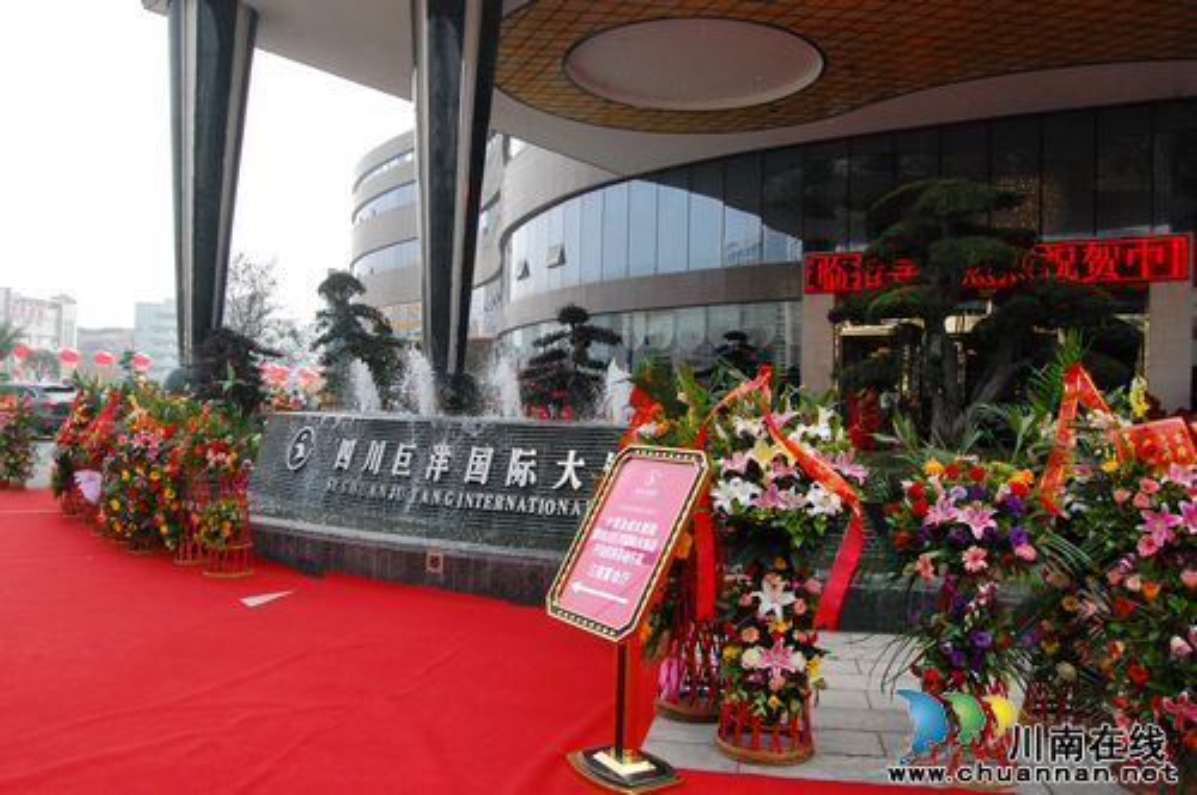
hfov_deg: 67.4
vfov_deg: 47.8
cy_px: 398
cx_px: 598
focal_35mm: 27
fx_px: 897
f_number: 11
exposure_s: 1/500
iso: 1600
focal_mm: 18
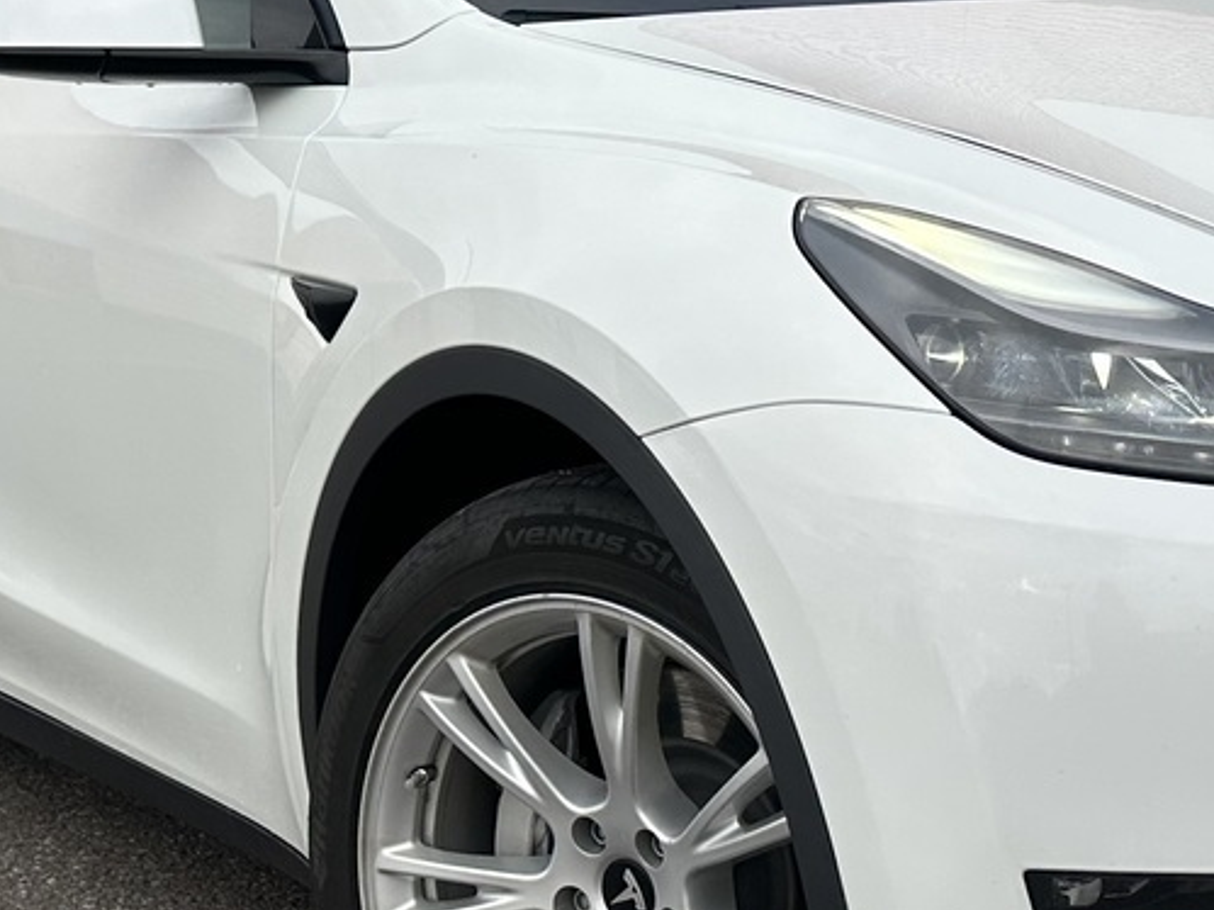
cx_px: 966
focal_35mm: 77
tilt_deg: -8.5
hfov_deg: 24.9
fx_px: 2700
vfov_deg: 19.1
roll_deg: +3.0
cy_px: 419
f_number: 1.78
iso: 80
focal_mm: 6.86
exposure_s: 1/2110
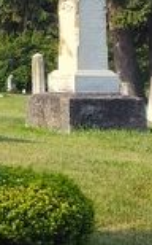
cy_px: 40
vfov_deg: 16.3
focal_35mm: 127
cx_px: -446
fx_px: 843
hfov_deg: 7.5
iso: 100
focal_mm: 5.56
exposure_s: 1/1421
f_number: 1.8
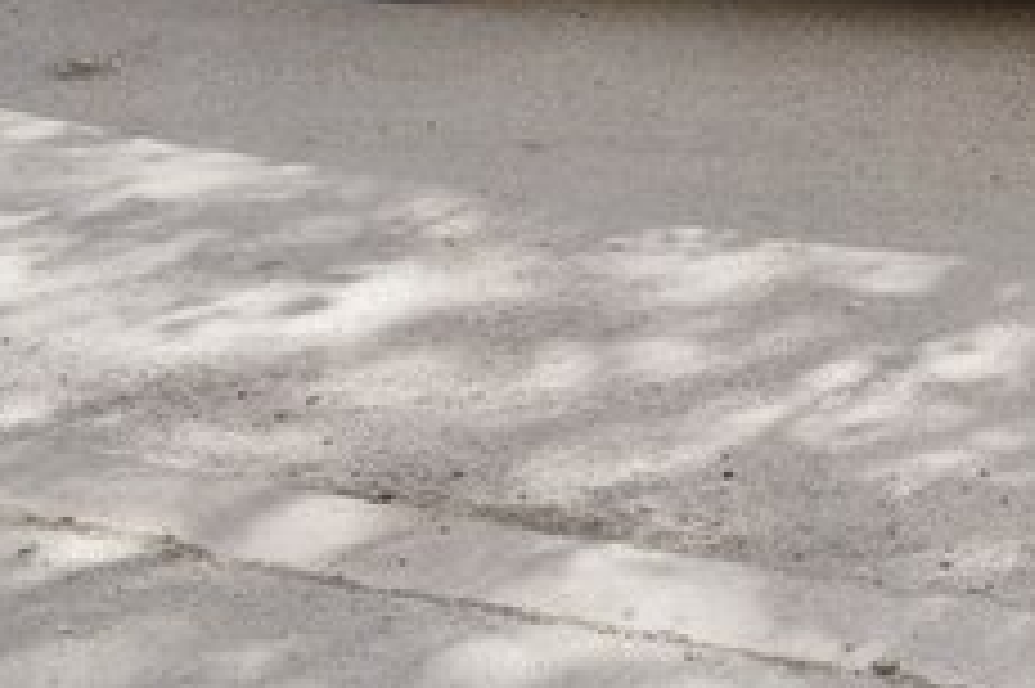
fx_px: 2471
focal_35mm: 86
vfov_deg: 15.0
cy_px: -259
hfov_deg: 22.0
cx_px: 1215
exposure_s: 1/160
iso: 100
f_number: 7.1
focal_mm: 20
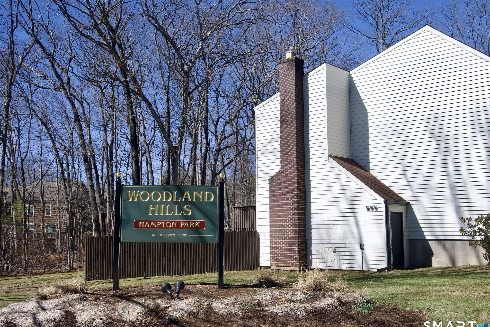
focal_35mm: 40
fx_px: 544
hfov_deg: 48.5
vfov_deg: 33.4
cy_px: 167
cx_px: 247
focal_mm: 26
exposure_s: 1/400
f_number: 7.1
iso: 100
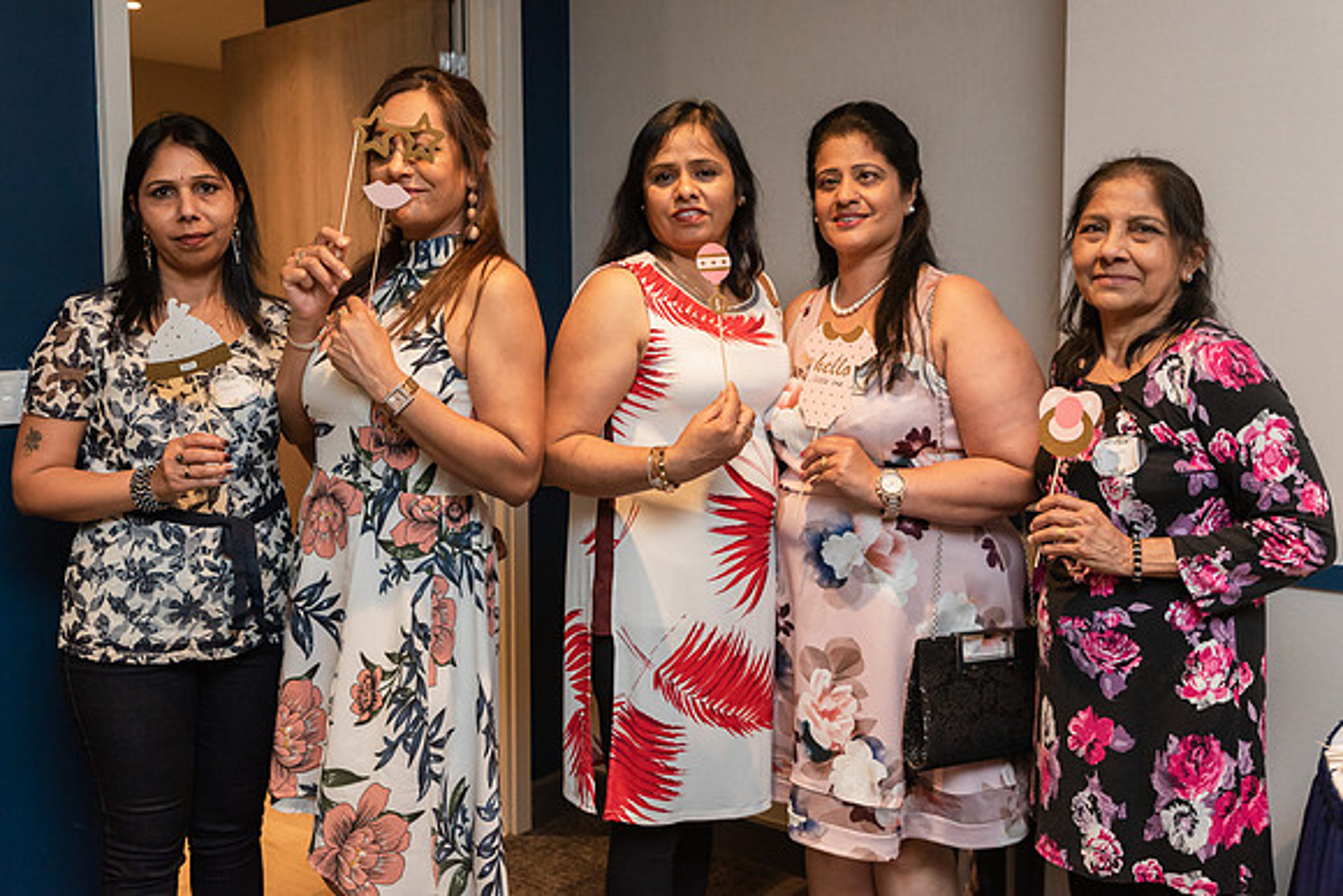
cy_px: 415
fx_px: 1309
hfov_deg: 54.3
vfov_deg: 37.8
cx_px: 626
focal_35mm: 35
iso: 2000
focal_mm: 32
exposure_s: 1/160
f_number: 3.5
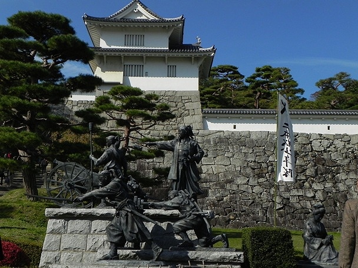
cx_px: 179
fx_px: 476
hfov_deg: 41.2
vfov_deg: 31.5
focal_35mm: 46
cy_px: 134
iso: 200
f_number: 5.6
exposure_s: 1/1600
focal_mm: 8.2
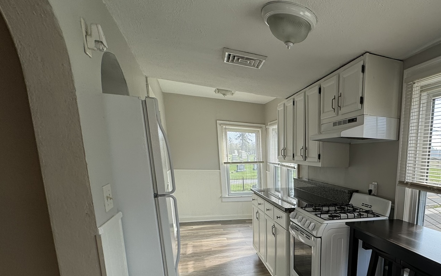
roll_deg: -1.8
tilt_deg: -14.3
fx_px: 288
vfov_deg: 47.9
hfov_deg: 68.0
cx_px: 350
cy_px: 225
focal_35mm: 24
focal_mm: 2.22
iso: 40
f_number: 2.2
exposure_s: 1/179
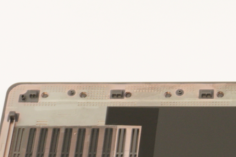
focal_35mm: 141
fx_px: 923
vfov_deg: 9.4
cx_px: 279
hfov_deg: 14.2
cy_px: 259
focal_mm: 25
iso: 400
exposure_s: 1/13
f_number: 5.6
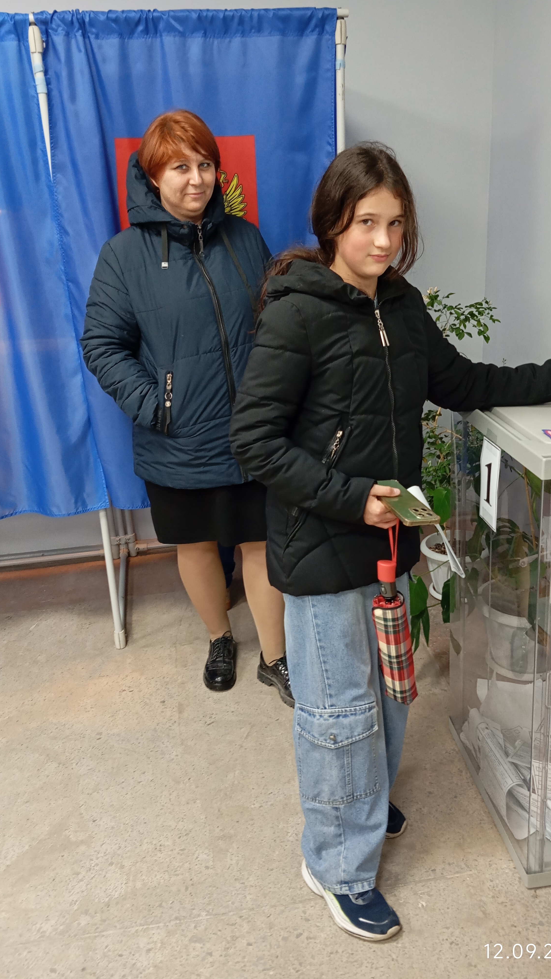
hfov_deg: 37.7
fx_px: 805
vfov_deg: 62.6
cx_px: 314
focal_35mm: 31
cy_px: 494
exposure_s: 1/33.3
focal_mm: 4.22
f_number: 1.8
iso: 862
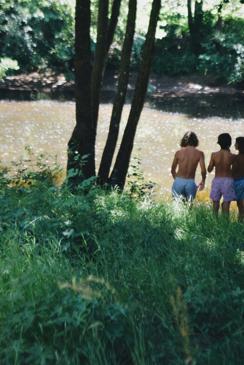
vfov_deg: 27.0
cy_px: 89
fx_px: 752
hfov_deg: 18.3
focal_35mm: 74
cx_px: 185
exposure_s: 1/4000
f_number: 1.4
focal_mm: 24
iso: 800
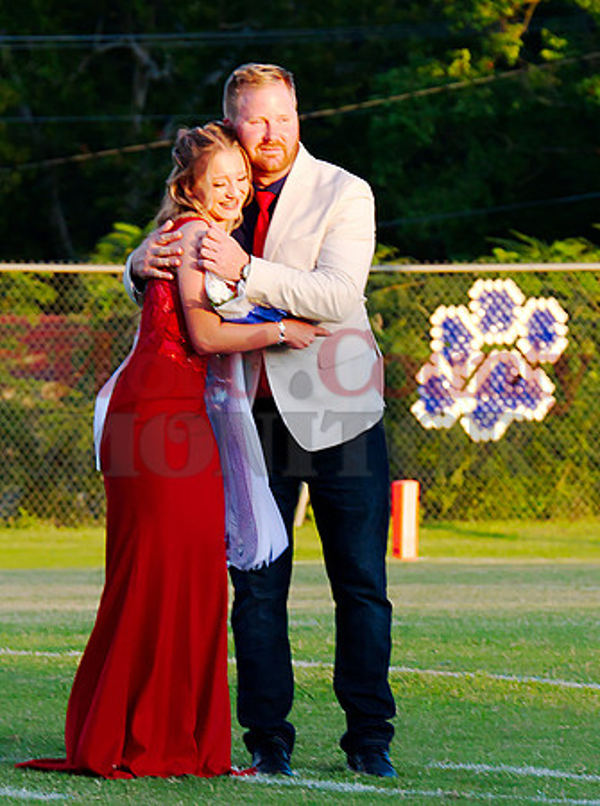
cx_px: 300
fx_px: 4644
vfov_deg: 9.9
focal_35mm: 200
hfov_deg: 7.4
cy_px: 403
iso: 800
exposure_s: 1/400
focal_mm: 100
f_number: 5
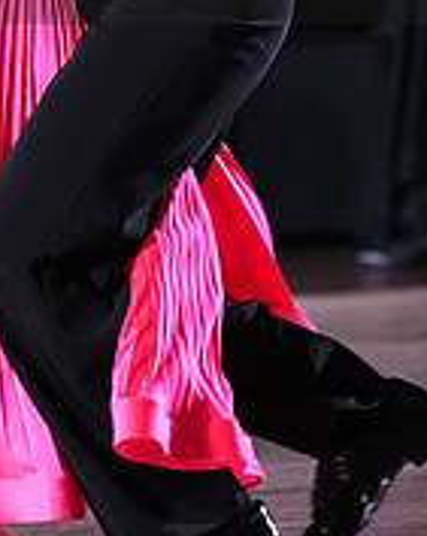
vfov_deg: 3.1
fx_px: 9756
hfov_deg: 2.5
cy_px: -76
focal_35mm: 616
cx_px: 92
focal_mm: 200
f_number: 5
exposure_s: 1/400
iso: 8000
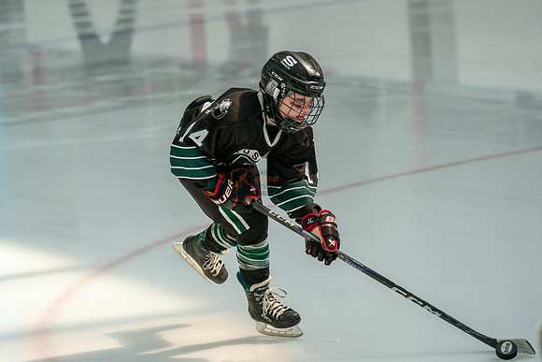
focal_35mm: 230
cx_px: 275
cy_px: 135
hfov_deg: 8.9
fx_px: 3467
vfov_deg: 6.0
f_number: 3.5
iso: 1600
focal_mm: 166
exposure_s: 1/4000
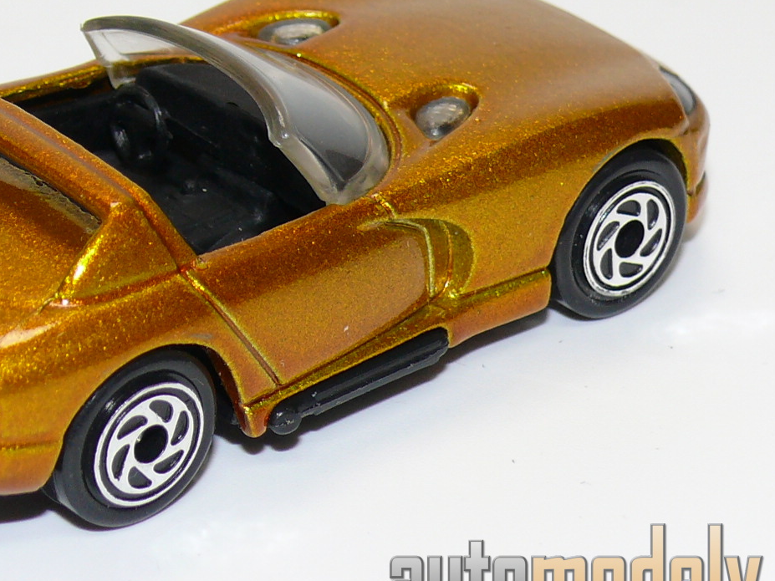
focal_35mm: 176
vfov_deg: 8.4
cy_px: 150
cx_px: 196
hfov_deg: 11.2
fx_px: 3940
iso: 100
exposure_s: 1/30
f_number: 4
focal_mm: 13.3
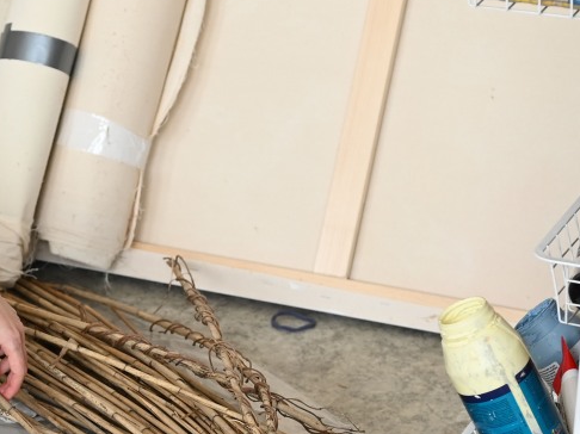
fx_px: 2981
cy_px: 391
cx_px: 53
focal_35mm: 178
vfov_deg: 8.3
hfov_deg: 11.0
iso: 400
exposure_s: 1/160
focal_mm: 50
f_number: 2.8
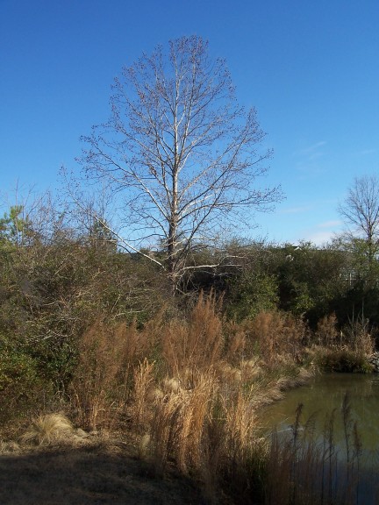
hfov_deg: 41.8
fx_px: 496
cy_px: 252
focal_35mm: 34
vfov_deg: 54.0
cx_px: 190
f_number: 5.6
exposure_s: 1/500
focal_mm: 5.6
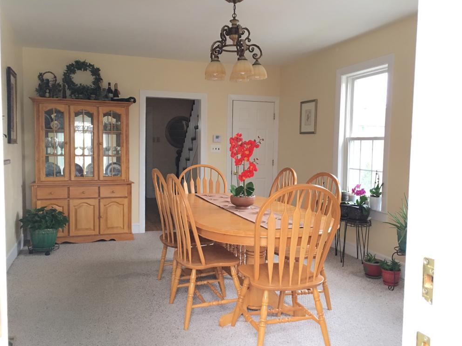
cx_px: 224
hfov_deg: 60.0
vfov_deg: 46.8
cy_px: 177
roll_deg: -1.1
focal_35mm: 30
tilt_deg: -3.5
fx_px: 400
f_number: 2.2
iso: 64
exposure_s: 1/15
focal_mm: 4.15
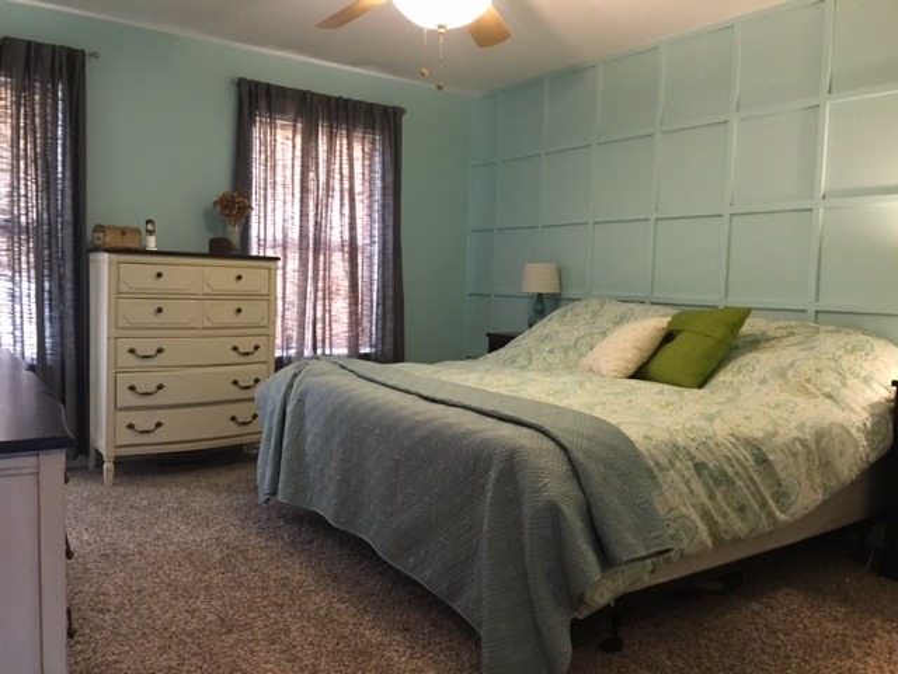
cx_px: 449
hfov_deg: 61.7
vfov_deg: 48.2
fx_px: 752
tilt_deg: -5.7
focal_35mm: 29
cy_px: 337
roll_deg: -2.0
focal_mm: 4.15
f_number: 2.2
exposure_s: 1/30
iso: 200
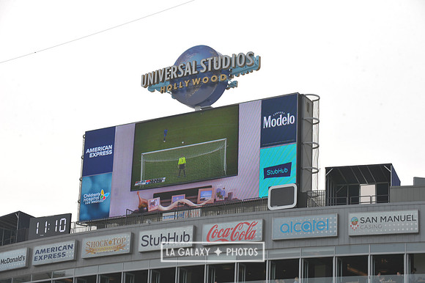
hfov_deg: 20.8
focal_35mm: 98
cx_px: 212
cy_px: 142
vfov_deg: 13.9
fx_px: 1156
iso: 200
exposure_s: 1/400
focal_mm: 98
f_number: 10
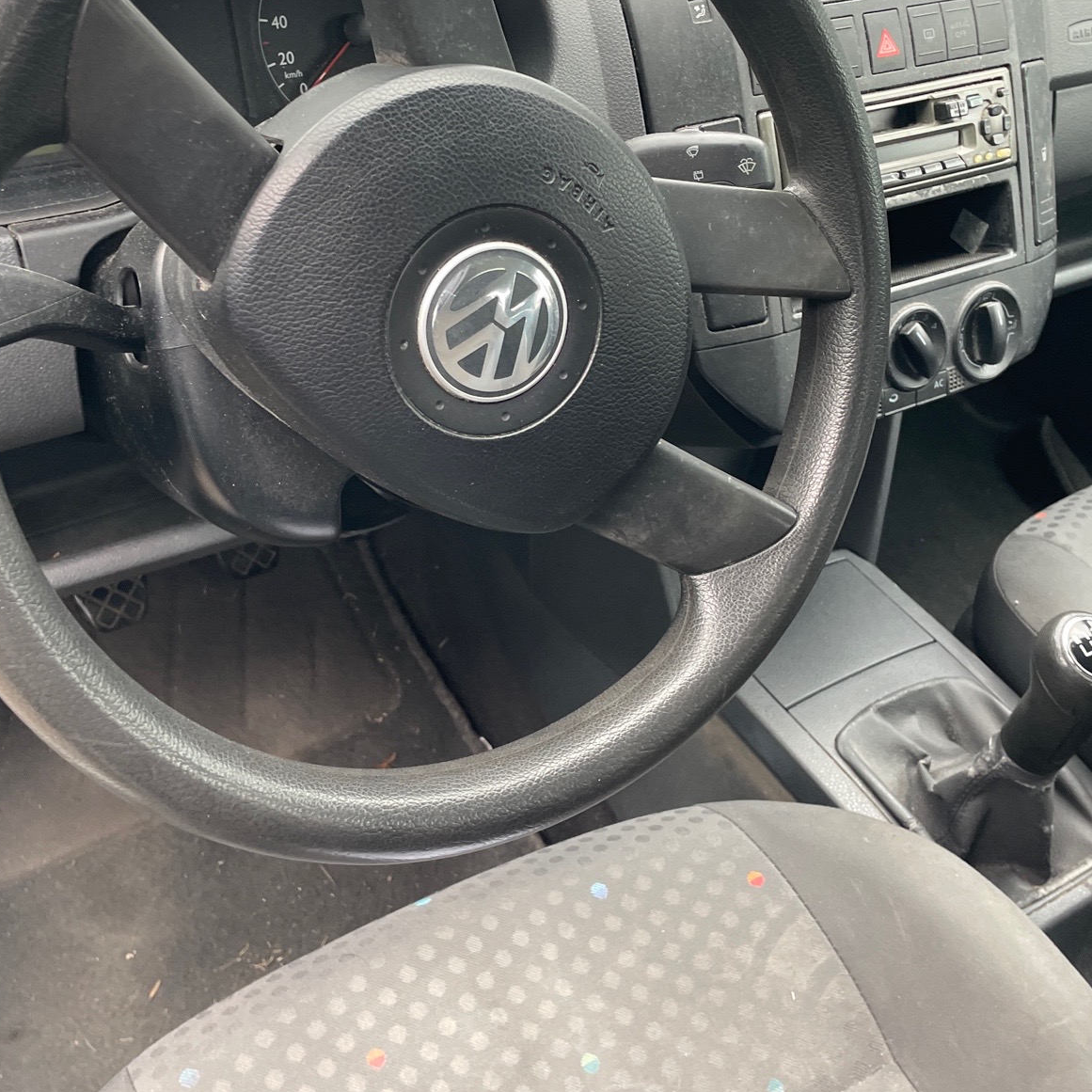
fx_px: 1356
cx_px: 520
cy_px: 434
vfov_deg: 43.6
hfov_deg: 43.8
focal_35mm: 38
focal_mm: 4.2
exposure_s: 1/96
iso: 125
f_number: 1.6
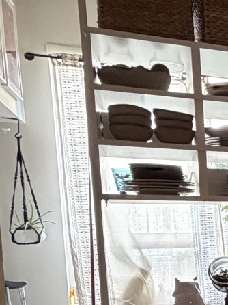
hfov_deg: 15.5
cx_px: 501
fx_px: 589
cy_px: 286
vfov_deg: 27.7
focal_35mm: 67
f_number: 2.2
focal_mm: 2.22
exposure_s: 1/60
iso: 400
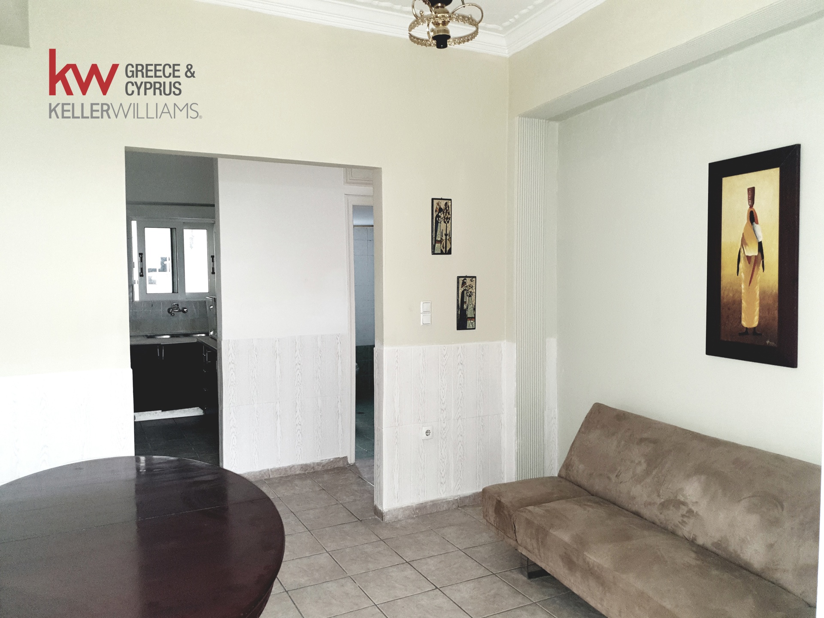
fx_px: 619
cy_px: 309
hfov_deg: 67.3
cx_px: 412
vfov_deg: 53.1
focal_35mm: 26
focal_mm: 4.3
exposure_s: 1/15
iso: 125
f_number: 1.5
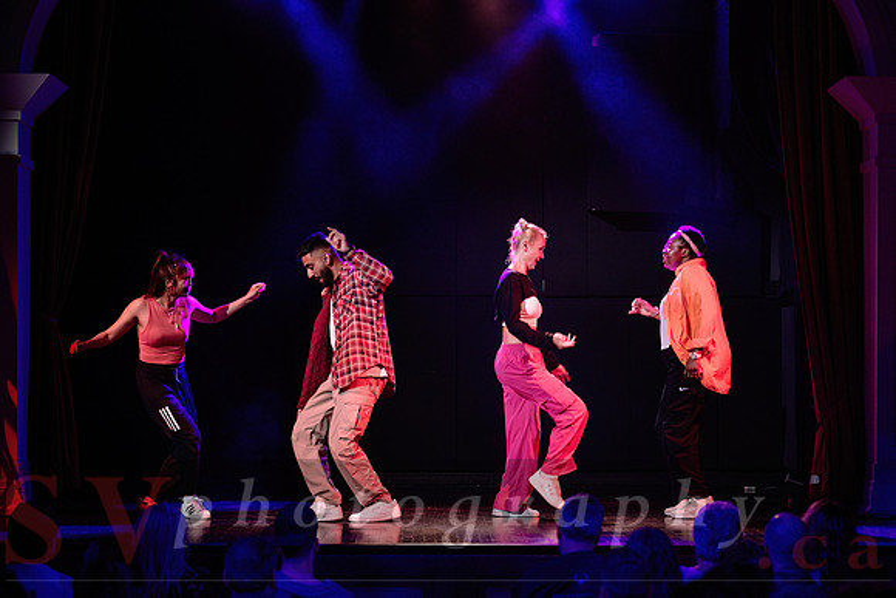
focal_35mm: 106
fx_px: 2640
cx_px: 484
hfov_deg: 19.3
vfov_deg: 12.9
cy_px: 323
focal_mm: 98
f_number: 2.8
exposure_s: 1/160
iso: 1600
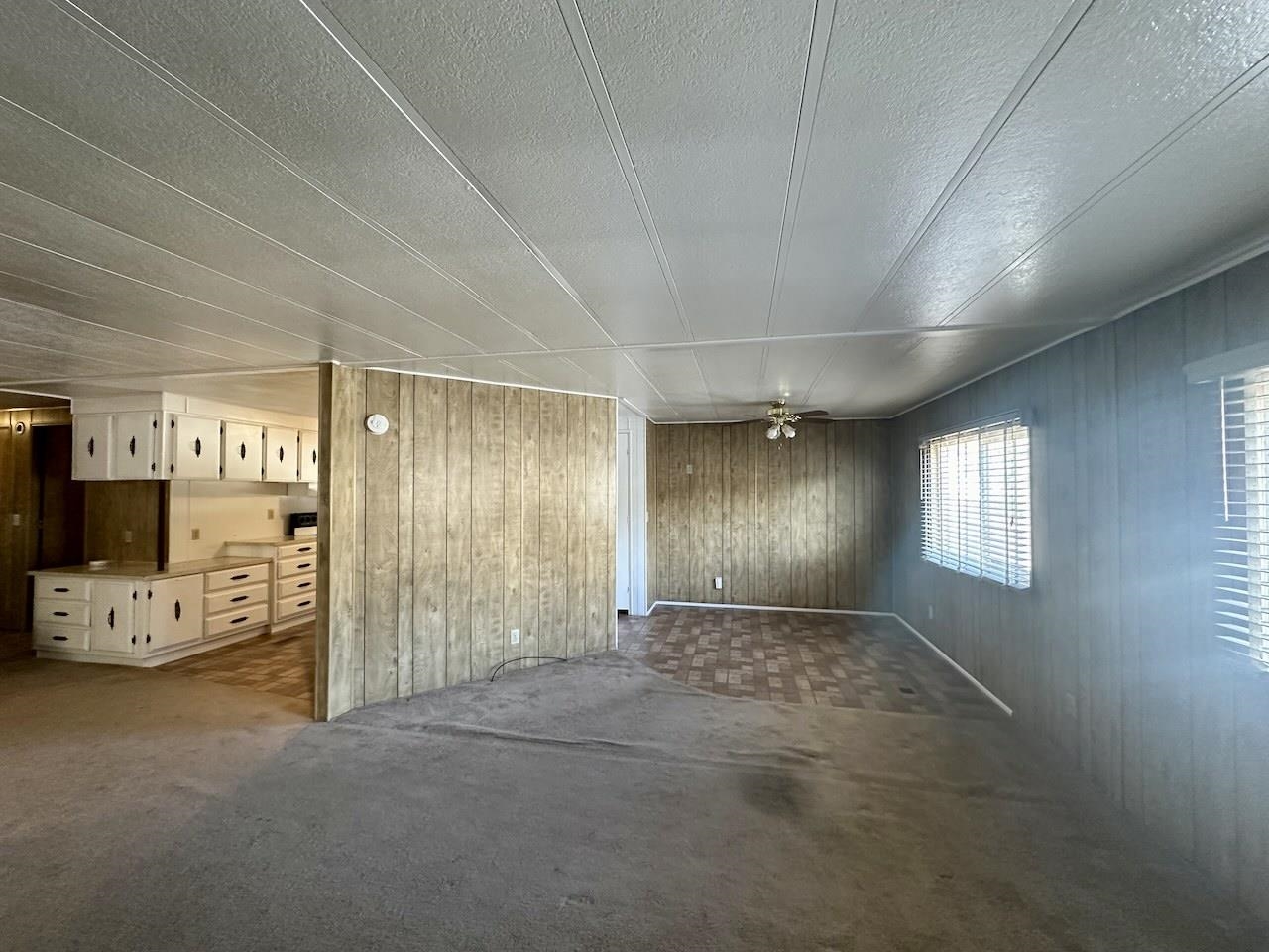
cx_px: 634
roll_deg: -0.1
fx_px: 513
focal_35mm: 14
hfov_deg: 102.1
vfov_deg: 85.7
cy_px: 476
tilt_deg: +2.1
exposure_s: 1/60
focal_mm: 2.22
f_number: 2.2
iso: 400
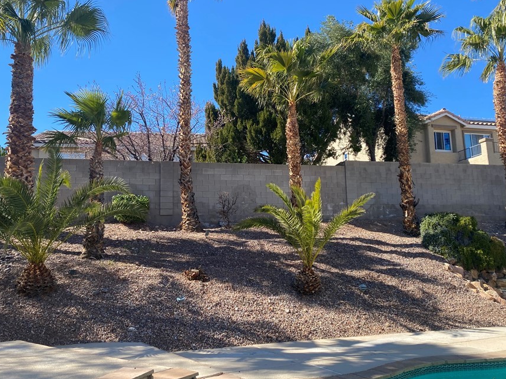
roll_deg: +0.3
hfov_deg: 58.3
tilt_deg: +9.5
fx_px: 453
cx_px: 264
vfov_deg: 45.4
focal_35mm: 31
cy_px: 192
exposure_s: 1/1362
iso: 32
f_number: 1.8
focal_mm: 4.25
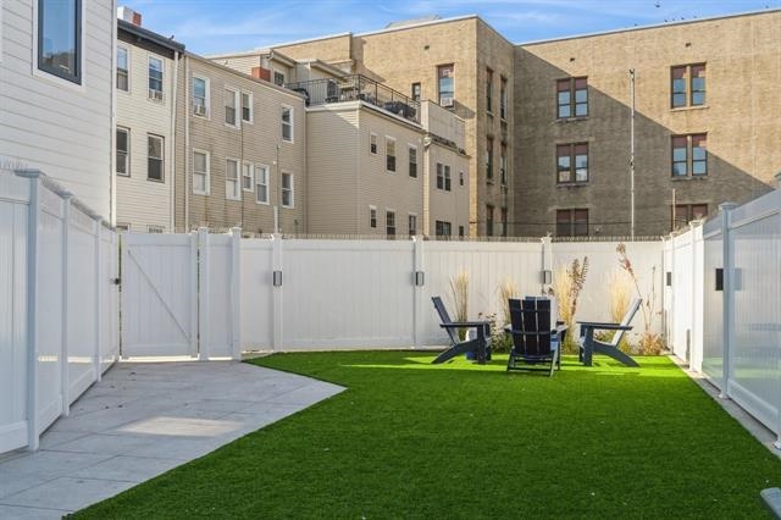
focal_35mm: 35
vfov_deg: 37.8
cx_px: 390
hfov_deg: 54.5
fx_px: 759
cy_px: 260
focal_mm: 35
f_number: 11
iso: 100
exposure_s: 1/100
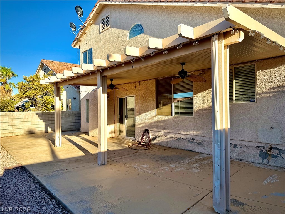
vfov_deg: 56.8
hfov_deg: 71.6
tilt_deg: -0.7
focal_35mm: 24
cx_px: 142
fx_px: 198
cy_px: 107
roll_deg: +0.0
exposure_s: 1/3279
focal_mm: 6.76
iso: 80
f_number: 1.78
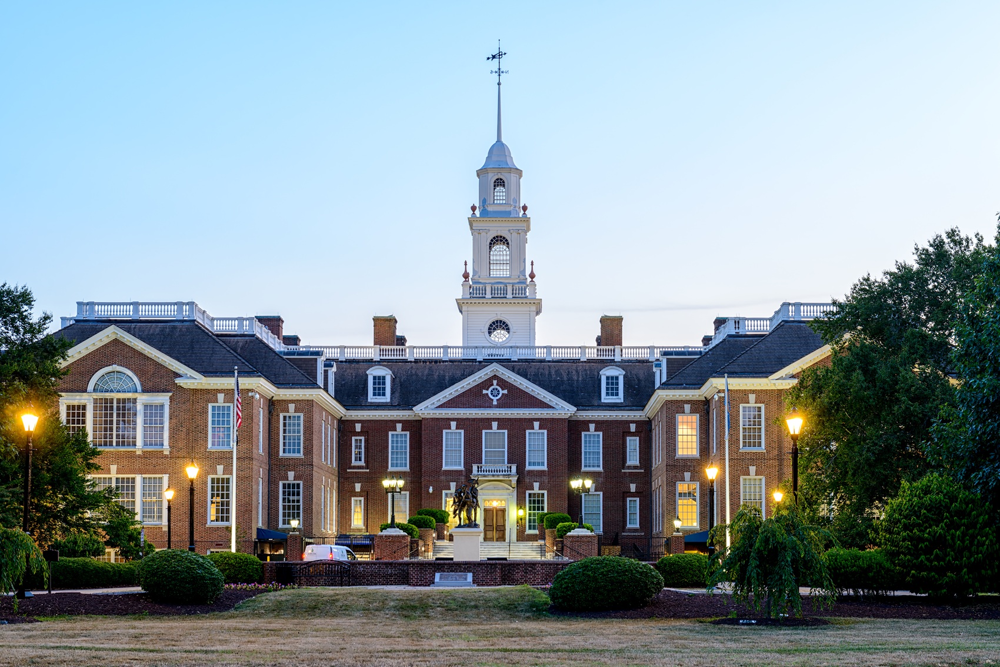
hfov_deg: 34.5
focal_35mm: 58
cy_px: 334
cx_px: 500
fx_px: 1611
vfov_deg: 23.4
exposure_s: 5
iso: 100
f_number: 11
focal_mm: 58
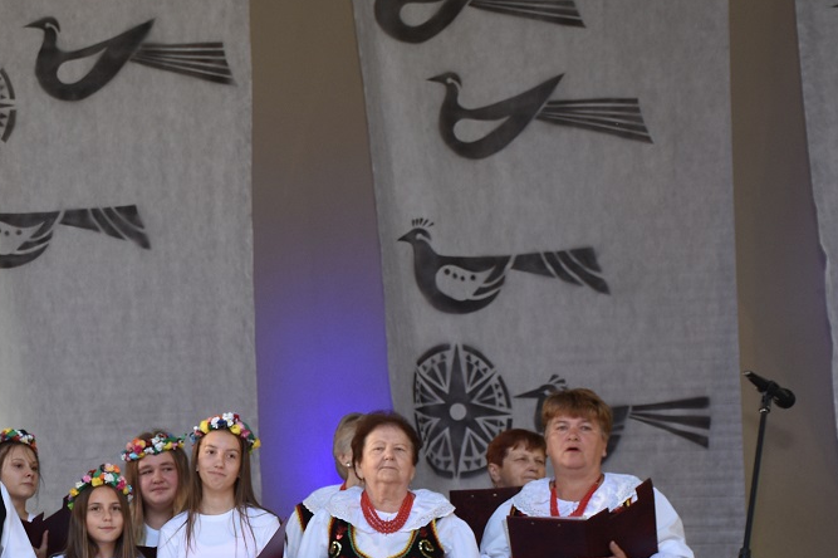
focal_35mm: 118
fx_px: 2748
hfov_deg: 17.0
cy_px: 490
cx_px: -1
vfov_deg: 11.5
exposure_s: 1/80
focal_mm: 35
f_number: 4.2
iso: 200
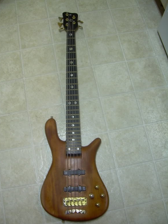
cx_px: 82
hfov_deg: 36.8
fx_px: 252
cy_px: 112
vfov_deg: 47.8
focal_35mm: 39
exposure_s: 1/9.5
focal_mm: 6.3
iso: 50
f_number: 2.8
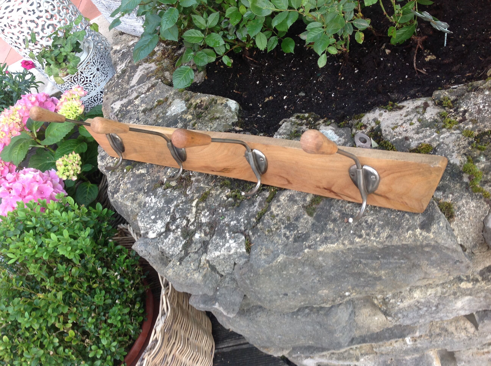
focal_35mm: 35
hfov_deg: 52.7
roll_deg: +42.1
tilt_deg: -44.6
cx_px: 246
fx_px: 496
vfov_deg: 40.6
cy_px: 183
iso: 50
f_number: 2.4
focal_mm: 4.28
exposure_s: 1/20
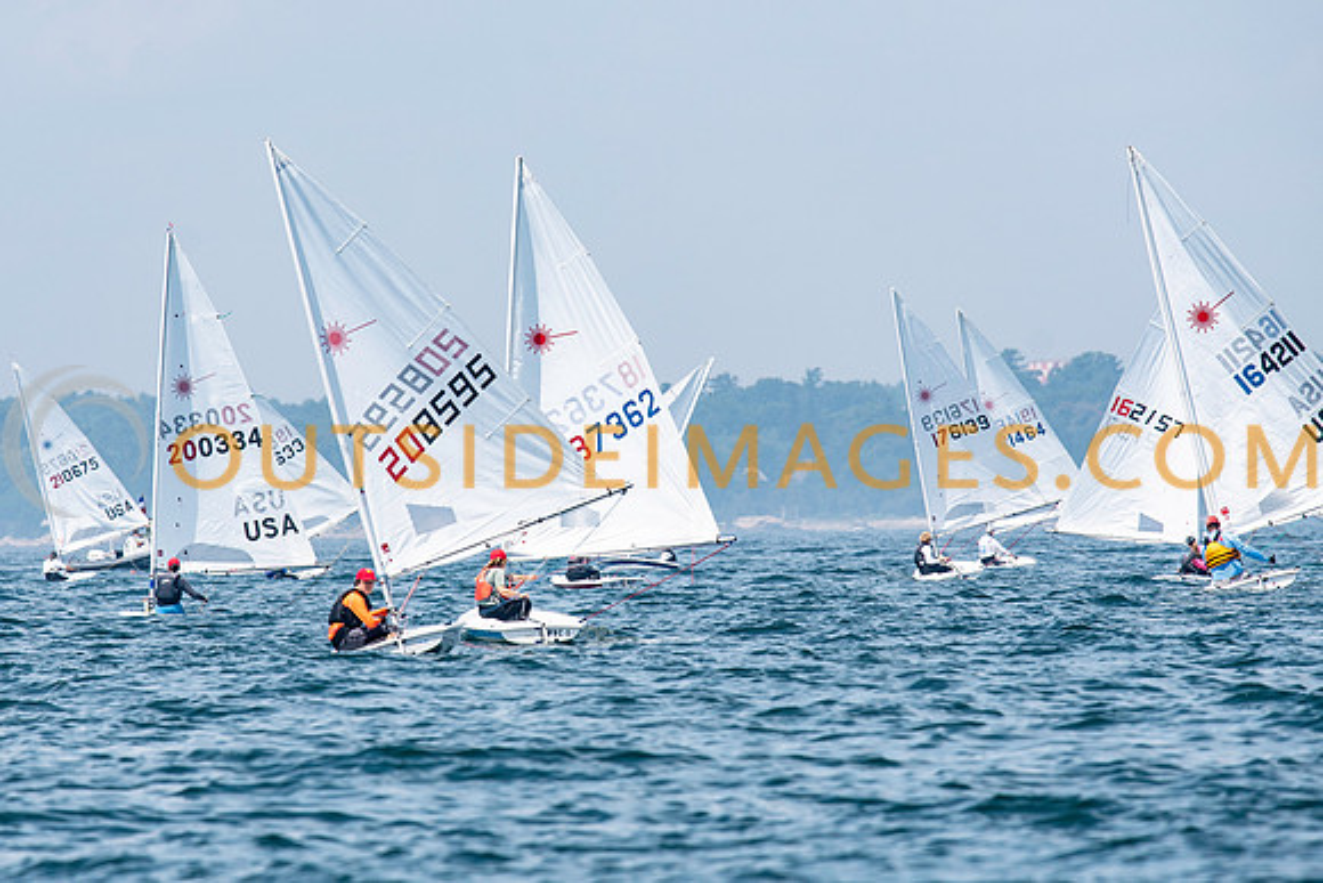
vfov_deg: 2.7
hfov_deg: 4.1
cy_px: 389
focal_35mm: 503
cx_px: 583
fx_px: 18503
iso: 200
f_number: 6.3
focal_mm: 300
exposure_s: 1/1000
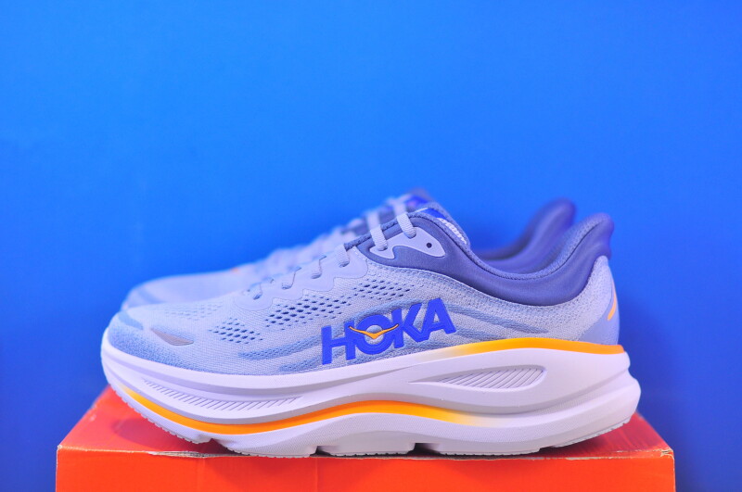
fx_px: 1544
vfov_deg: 18.1
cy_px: 246
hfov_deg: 27.0
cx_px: 371
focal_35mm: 75
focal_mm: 50
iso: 250
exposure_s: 1/320
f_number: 2.2
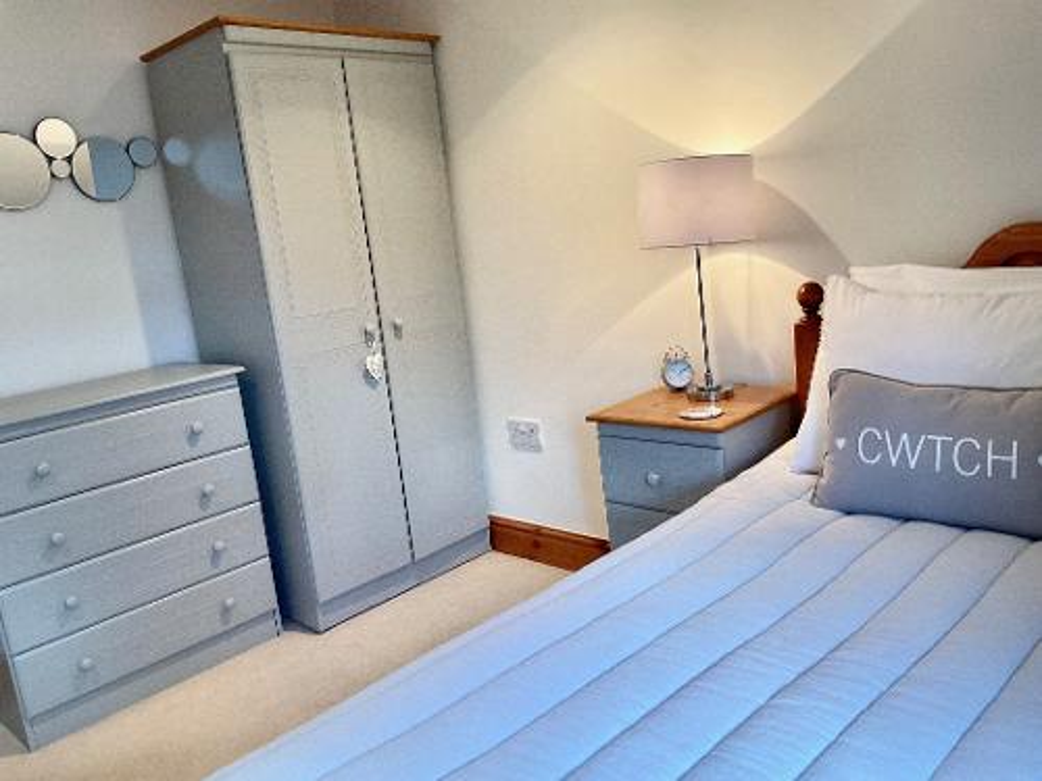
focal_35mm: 29
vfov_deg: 48.2
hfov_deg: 61.7
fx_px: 873
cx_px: 521
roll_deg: +5.9
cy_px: 390
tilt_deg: -11.8
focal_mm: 3
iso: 80
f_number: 1.8
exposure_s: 1/50
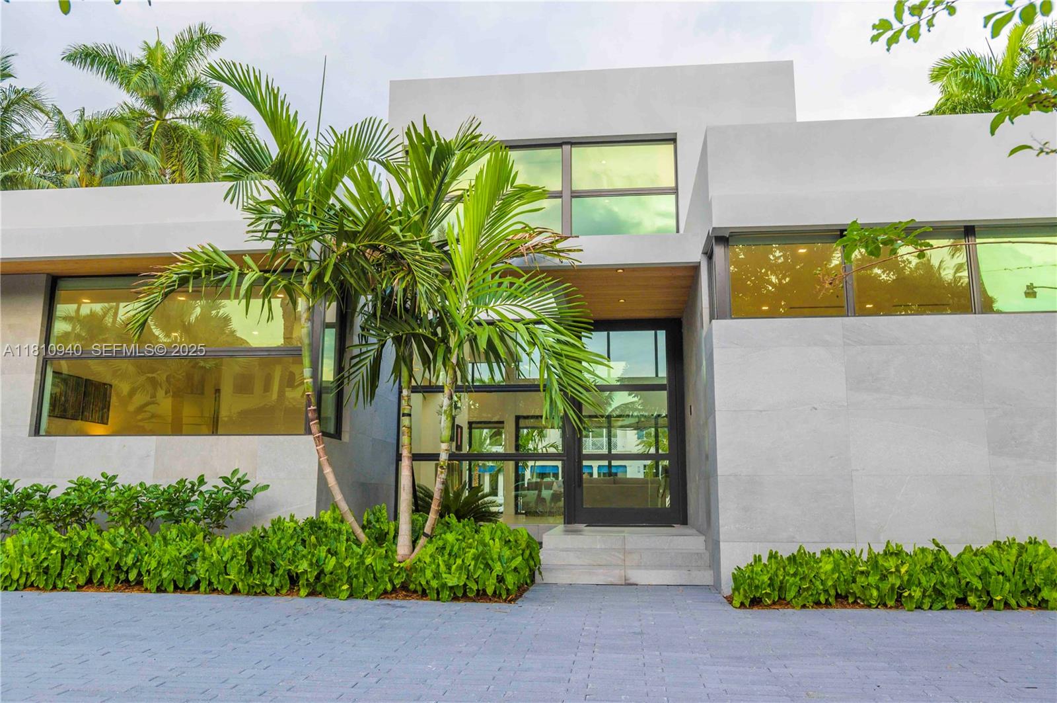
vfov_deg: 46.3
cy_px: 352
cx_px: 528
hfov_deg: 65.5
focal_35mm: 28
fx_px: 821
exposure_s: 1/160
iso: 100
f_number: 5.6
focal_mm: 28
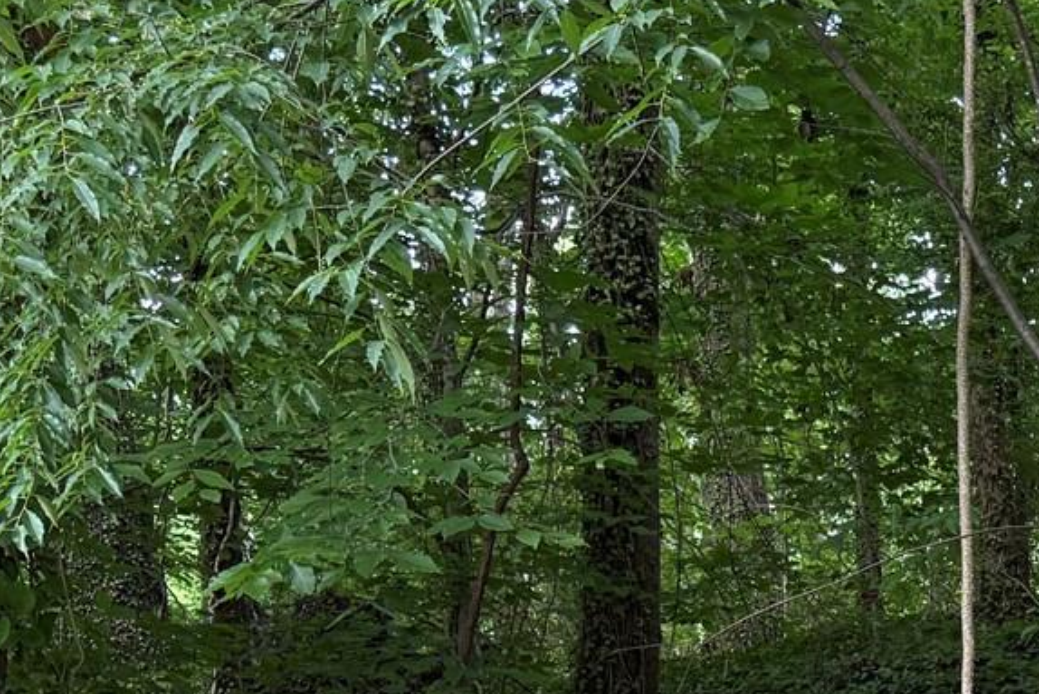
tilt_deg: +0.3
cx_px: 1283
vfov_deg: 14.1
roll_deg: +0.9
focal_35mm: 89
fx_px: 2569
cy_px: 1113
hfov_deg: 21.1
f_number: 1.78
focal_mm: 6.76
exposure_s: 1/121
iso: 125
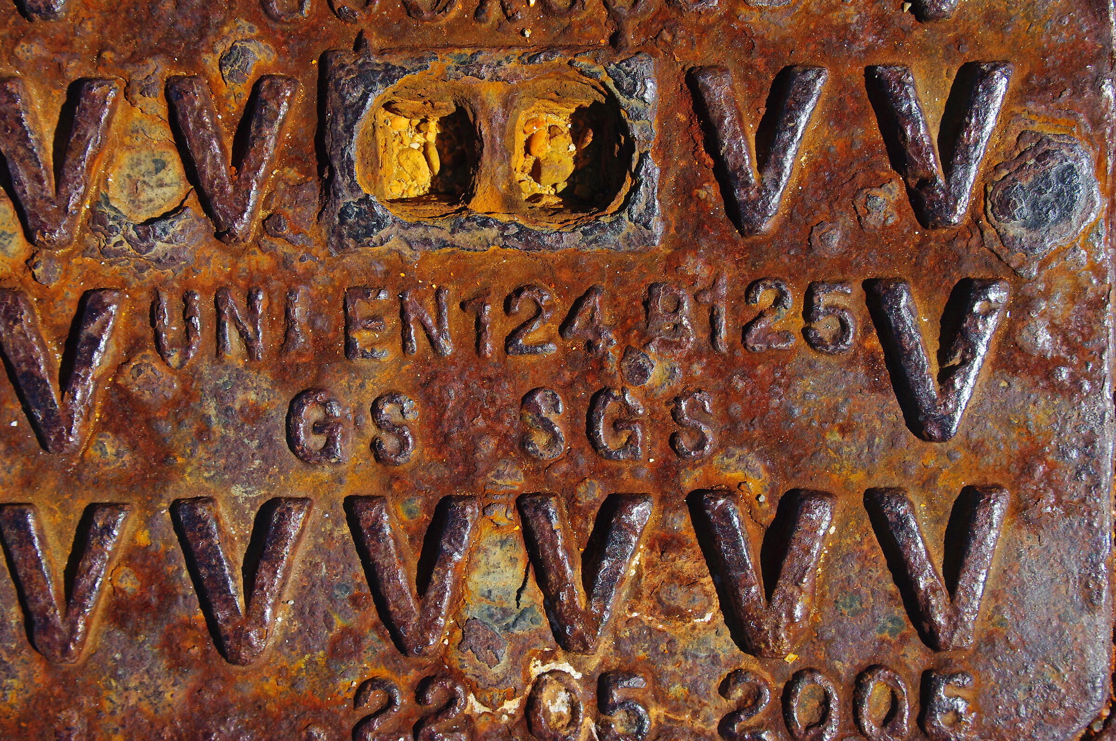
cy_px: 370
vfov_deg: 20.3
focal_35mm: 67
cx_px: 558
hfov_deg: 30.1
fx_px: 2074
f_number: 8
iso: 200
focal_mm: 45
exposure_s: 1/500
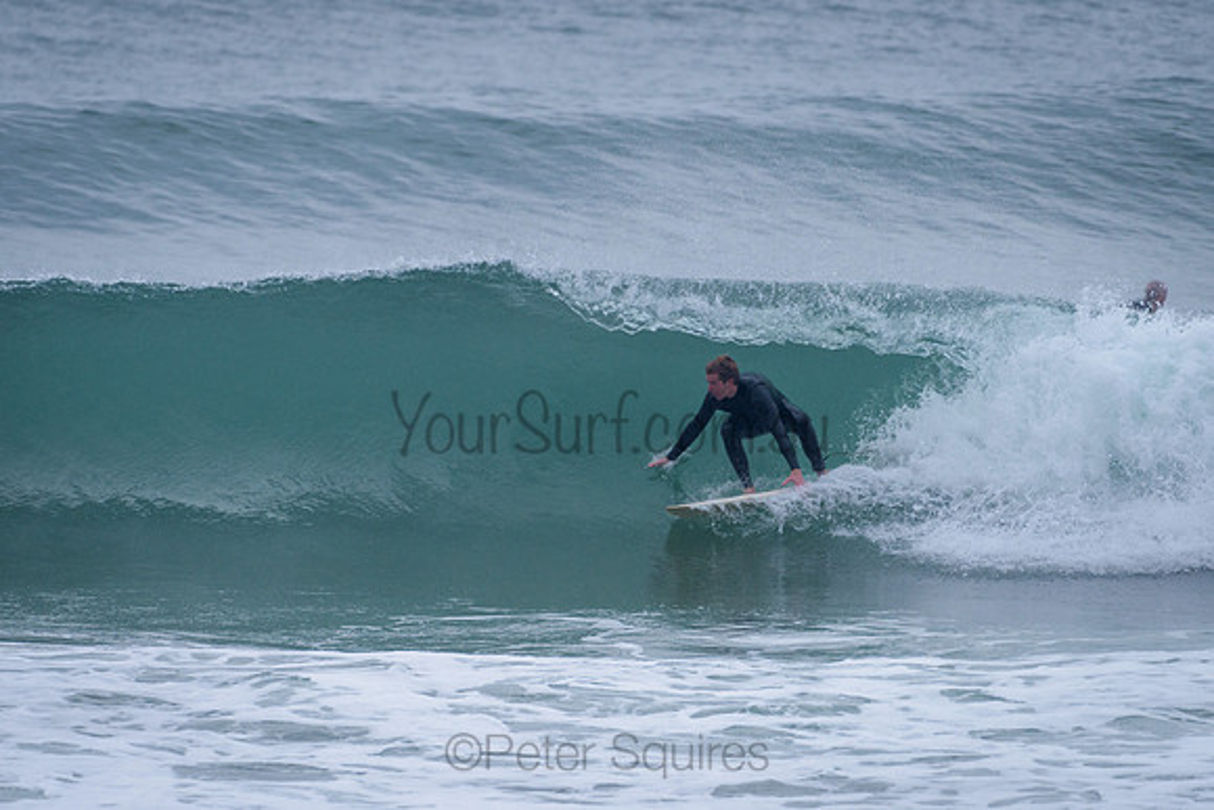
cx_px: 607
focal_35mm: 613
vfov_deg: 2.2
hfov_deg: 3.4
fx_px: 20669
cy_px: 405
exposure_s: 1/2000
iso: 360
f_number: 5.6
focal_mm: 500
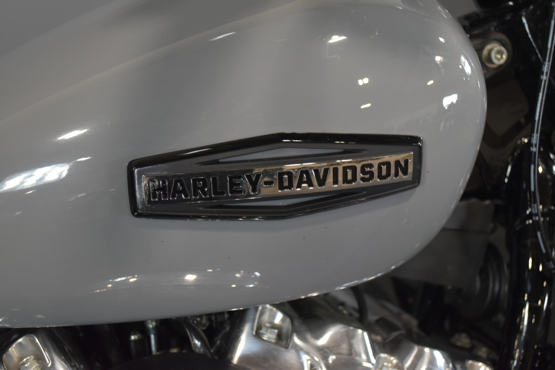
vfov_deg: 25.8
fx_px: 810
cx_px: 278
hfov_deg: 37.8
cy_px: 185
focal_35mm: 52
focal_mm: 35
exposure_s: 1/30
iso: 1000
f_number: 5
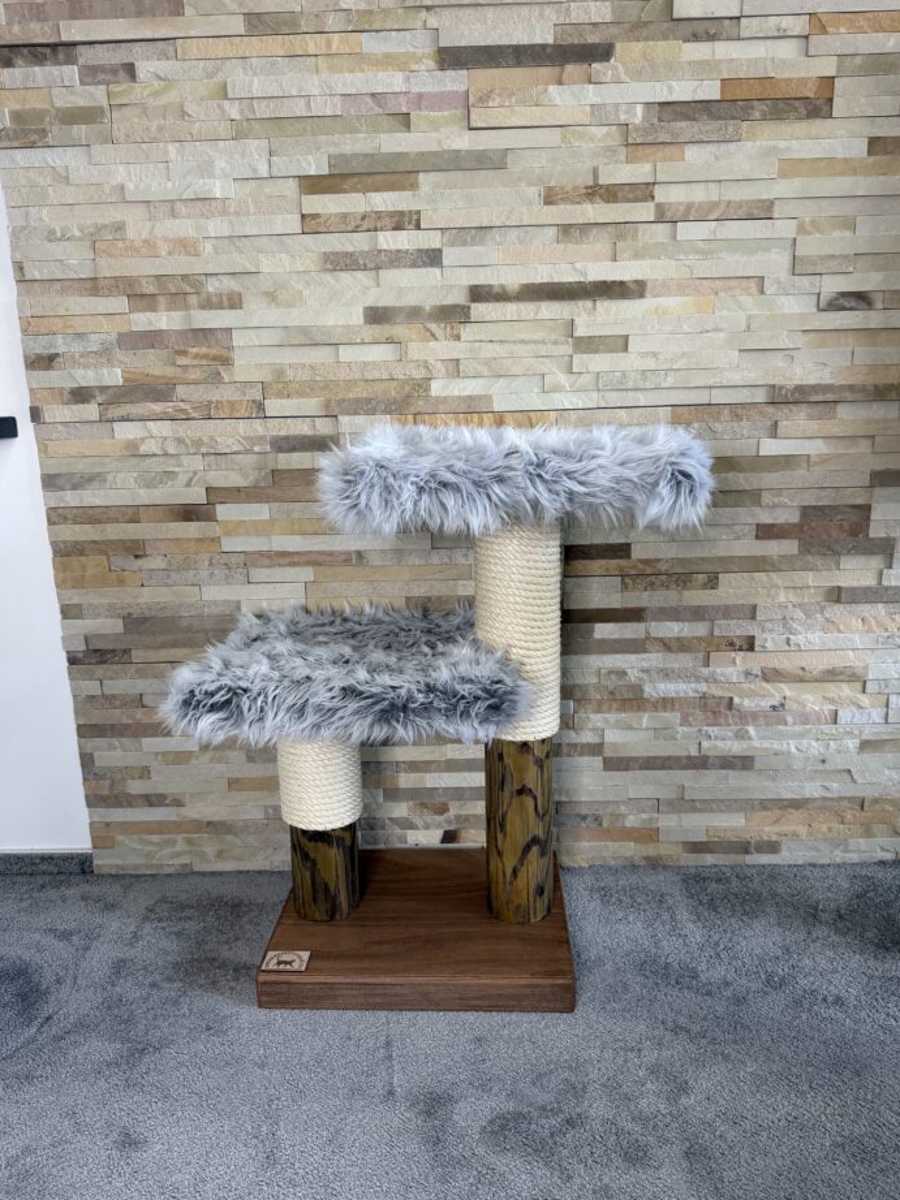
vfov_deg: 69.4
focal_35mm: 25
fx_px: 867
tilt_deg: -14.2
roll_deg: +1.0
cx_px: 445
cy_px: 620
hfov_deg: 54.9
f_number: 1.78
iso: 200
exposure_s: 1/96
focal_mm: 6.76
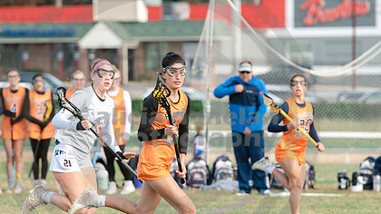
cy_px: 135
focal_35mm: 442
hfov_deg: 4.9
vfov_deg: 2.7
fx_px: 4464
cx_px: 172
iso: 250
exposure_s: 1/1000
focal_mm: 200
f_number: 4
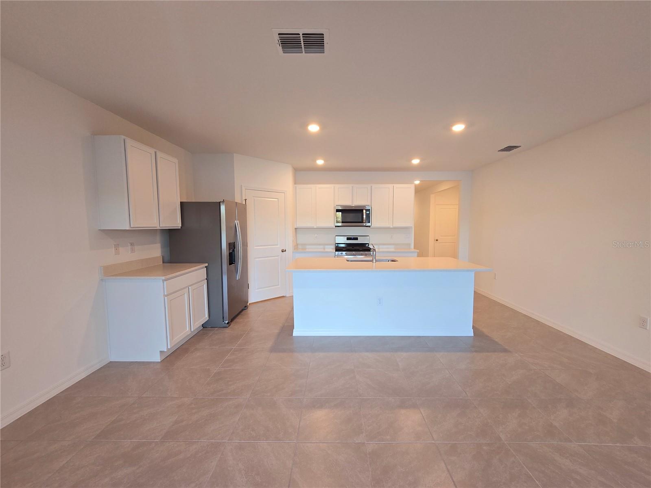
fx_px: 244
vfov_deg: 89.9
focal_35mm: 13
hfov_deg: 106.2
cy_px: 244
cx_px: 326
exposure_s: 1/60
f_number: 2.2
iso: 125
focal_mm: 2.2
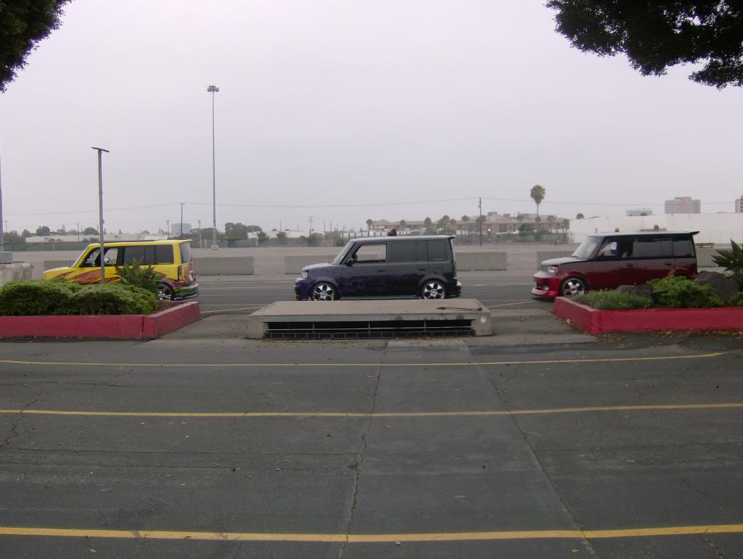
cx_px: 372
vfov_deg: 39.7
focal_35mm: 36
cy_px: 280
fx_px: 774
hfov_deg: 51.3
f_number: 2.8
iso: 100
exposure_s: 1/119
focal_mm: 6
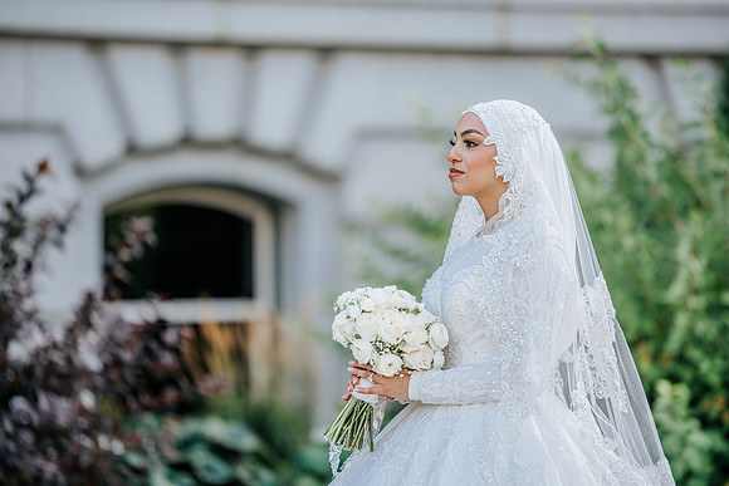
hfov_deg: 13.7
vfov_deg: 9.2
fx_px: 3038
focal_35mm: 150
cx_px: 364
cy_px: 243
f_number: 2
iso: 100
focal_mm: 150
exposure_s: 1/640
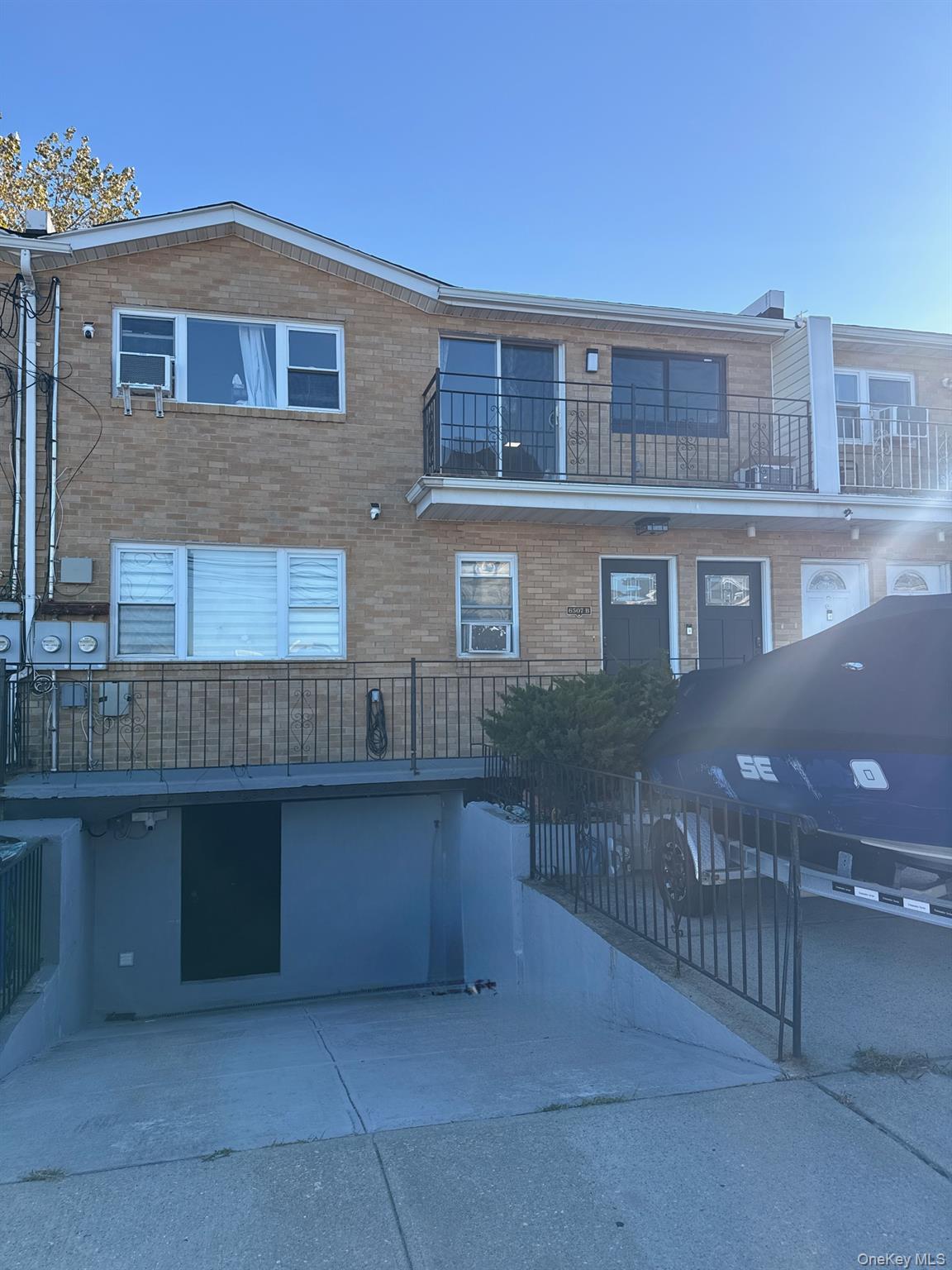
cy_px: 635
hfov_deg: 56.8
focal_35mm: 24
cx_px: 476
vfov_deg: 71.6
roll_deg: +0.3
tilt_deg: +3.2
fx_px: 880
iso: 100
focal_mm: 6.76
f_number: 1.78
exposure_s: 1/1901
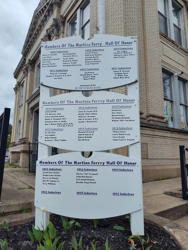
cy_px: 125
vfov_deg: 73.9
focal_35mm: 23
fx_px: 167
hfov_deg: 58.9
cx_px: 94
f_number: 1.8
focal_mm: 5.56
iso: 100
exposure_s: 1/710
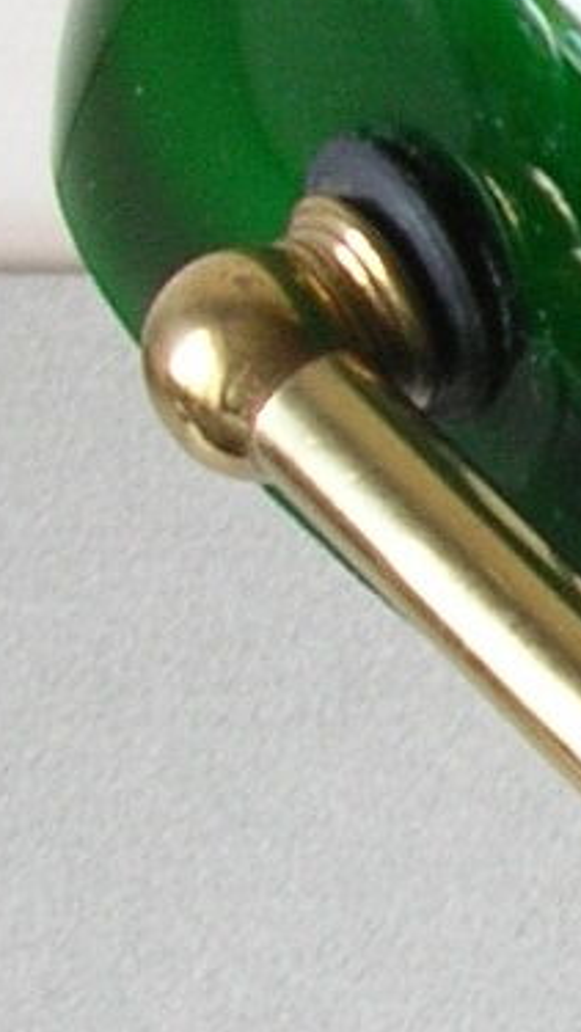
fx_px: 5559
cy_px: 616
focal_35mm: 203
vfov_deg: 10.6
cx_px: 1717
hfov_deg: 5.6
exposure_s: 1/7.4
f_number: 2.8
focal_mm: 5.8
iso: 50
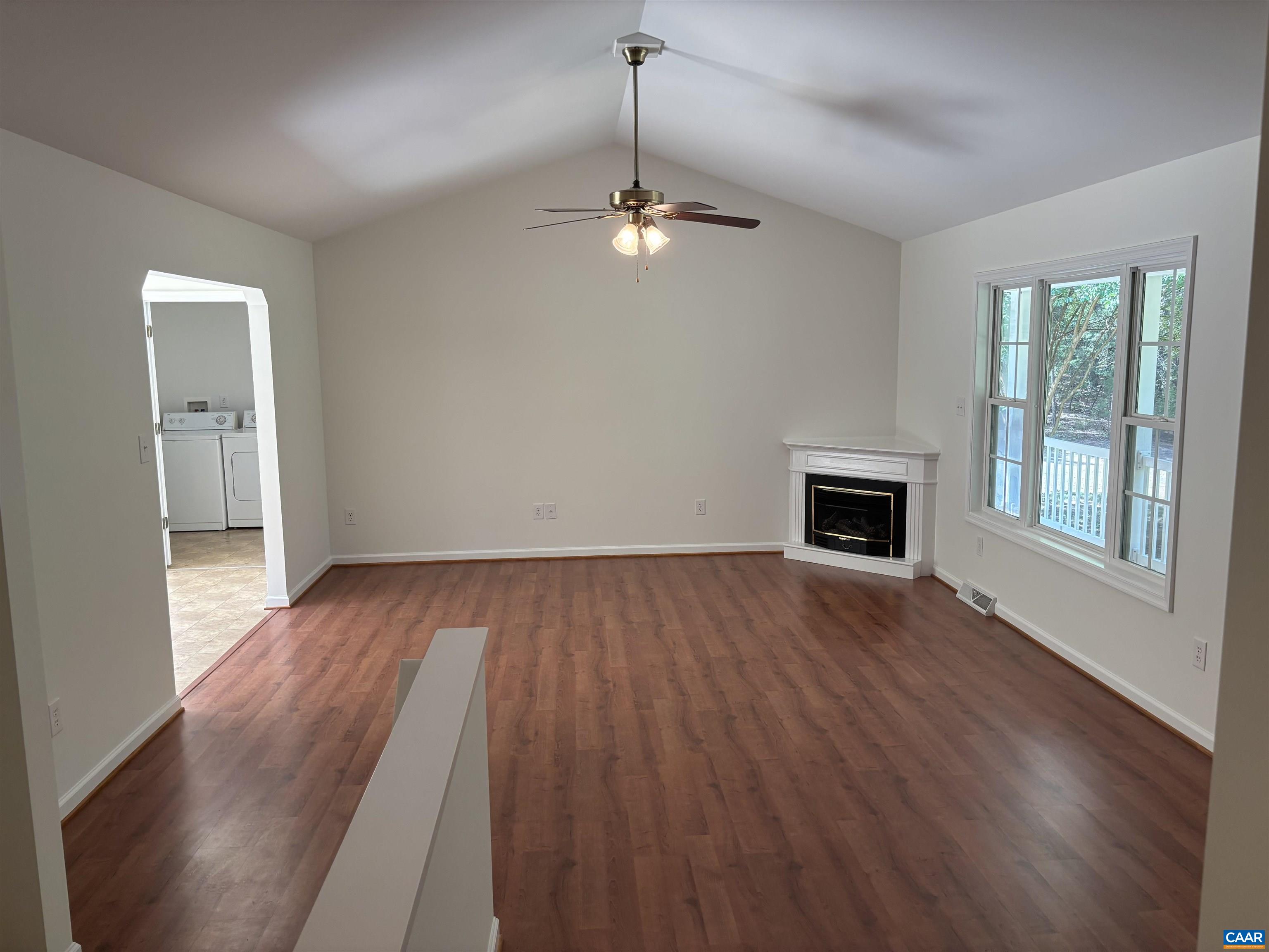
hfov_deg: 67.3
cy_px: 476
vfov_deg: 53.1
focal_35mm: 26
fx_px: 953
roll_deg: -0.1
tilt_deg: -7.6
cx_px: 634
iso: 125
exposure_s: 1/120
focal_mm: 5.96
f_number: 1.6
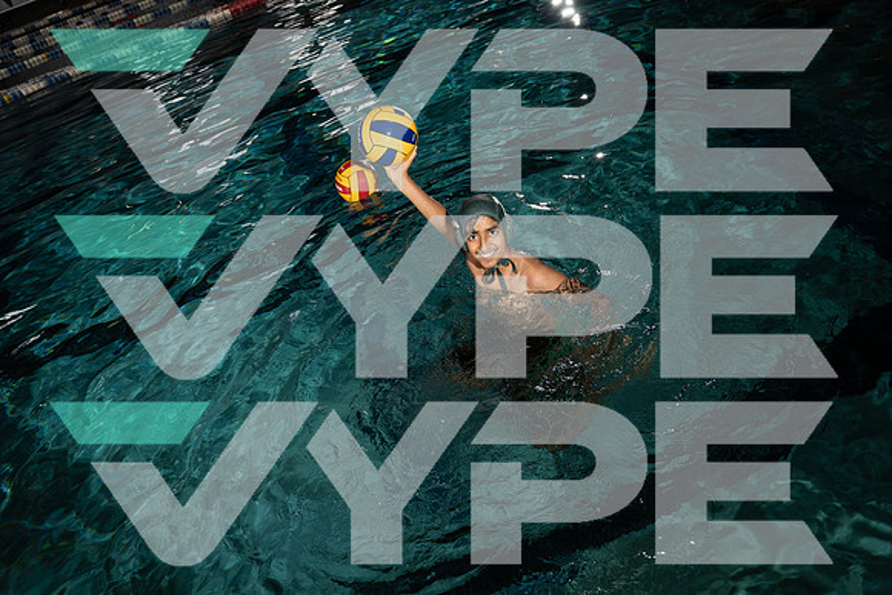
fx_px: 719
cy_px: 298
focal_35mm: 29
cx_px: 446
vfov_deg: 45.0
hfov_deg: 63.6
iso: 100
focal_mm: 29
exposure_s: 1/250
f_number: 4
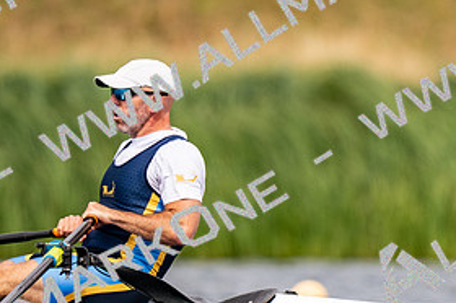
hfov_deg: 1.1
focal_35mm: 1865
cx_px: 239
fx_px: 23596
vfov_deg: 0.7
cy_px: 166
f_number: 4
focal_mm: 600
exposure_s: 1/2500
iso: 250
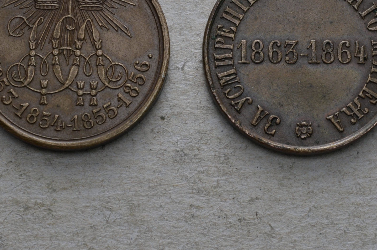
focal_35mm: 129
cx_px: 200
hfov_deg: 15.9
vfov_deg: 10.6
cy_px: 58
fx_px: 1346
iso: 400
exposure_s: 1/200
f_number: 14
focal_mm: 55
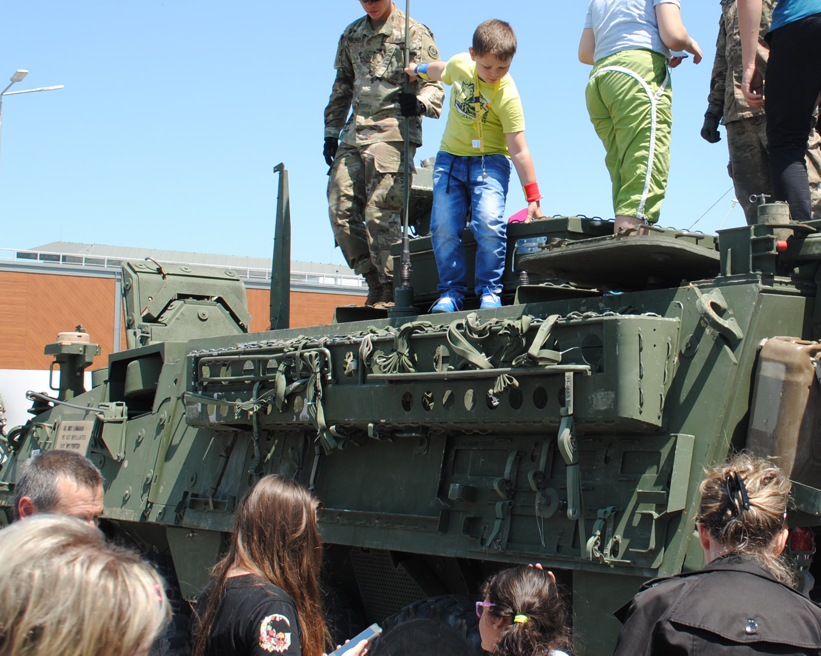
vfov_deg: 25.7
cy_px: 238
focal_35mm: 59
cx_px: 564
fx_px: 1434
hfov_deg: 31.6
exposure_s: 1/200
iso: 100
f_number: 7.1
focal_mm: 22
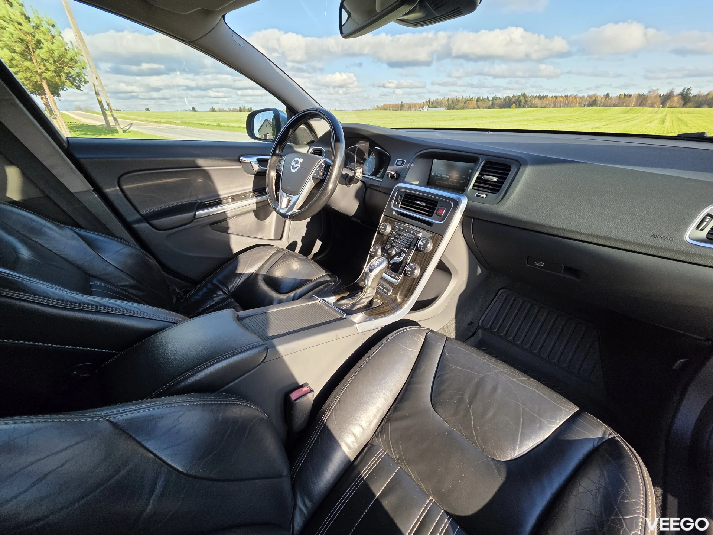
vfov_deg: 89.9
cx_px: 356
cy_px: 268
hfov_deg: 106.2
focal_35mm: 13
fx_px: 268
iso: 80
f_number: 1.9
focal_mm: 2.2
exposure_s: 1/719
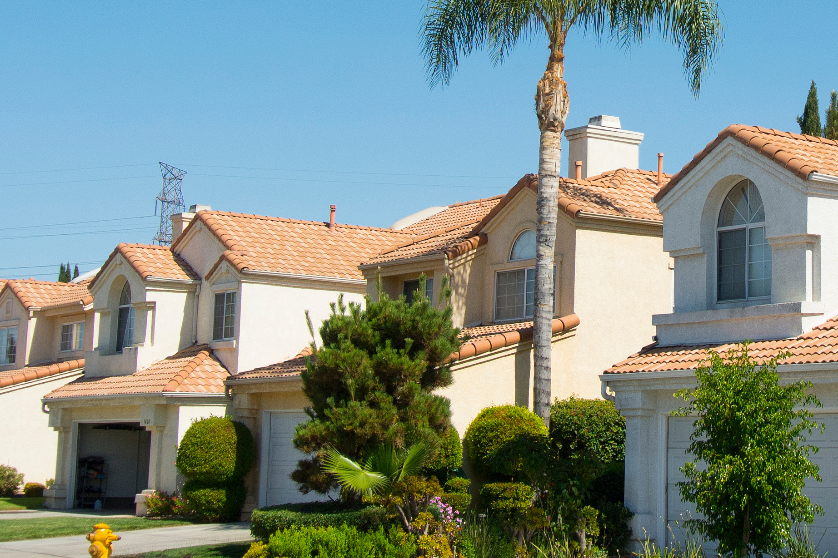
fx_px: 1908
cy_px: 99
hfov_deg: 24.4
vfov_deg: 16.5
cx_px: 678
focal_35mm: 82
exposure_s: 1/800
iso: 100
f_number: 5
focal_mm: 14.5
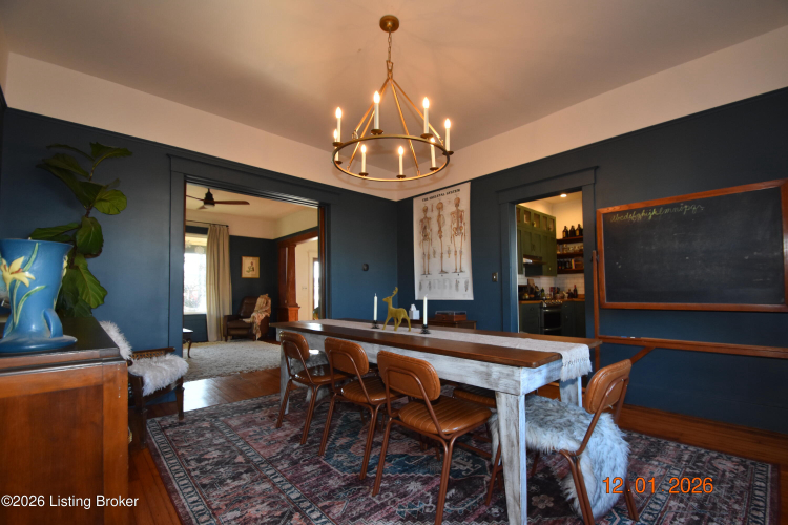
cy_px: 262
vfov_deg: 77.3
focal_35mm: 15
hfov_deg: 100.4
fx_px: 328
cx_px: 394
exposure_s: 1/100
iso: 800
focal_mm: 10
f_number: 5
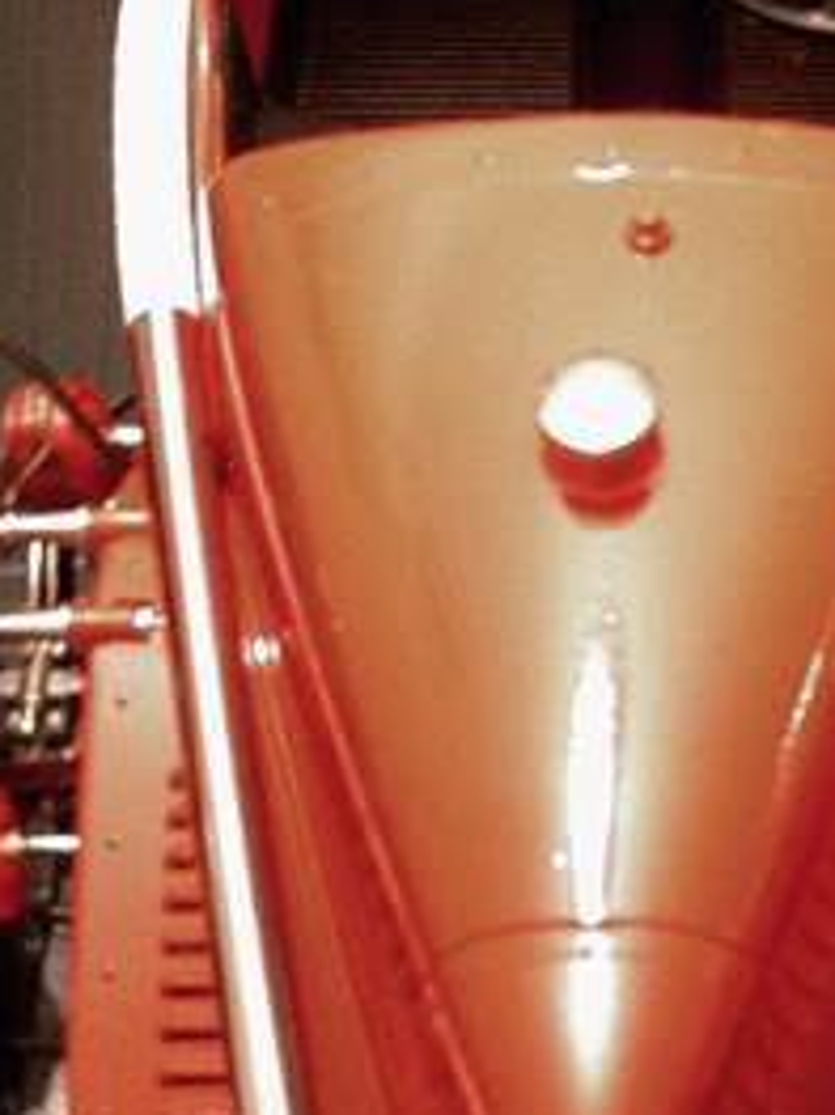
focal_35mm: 109
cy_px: 95
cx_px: 682
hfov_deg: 13.5
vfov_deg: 17.8
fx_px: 3509
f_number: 4.2
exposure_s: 1/13
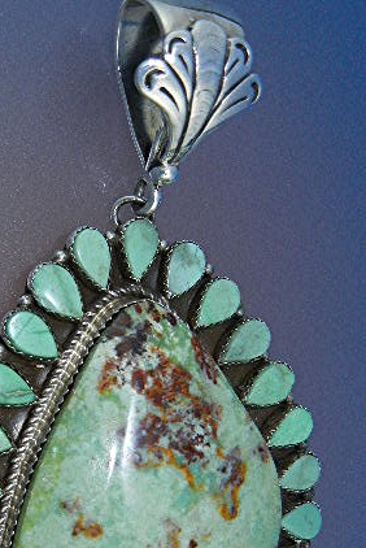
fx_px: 1416
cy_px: 384
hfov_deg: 14.7
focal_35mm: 93
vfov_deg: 21.8
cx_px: 86
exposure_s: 1/30
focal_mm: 10.6
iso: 200
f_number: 4
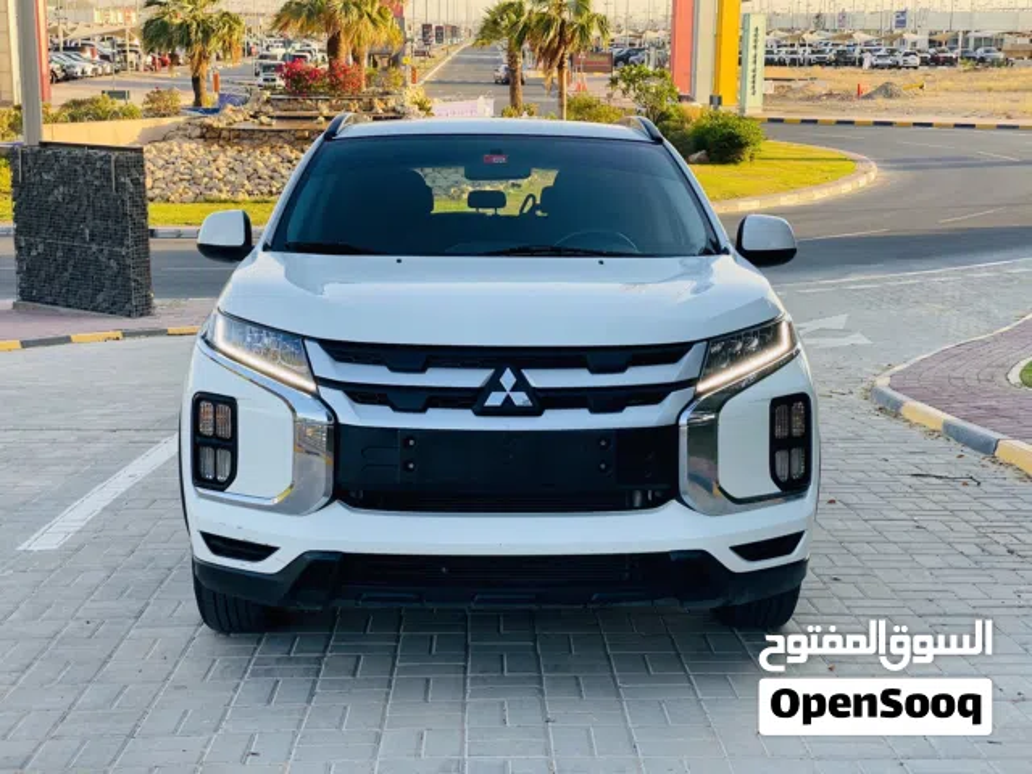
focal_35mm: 52
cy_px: 387
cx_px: 516
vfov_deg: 28.0
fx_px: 1550
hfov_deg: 36.8
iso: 20
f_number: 2
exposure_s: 1/149
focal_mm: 6
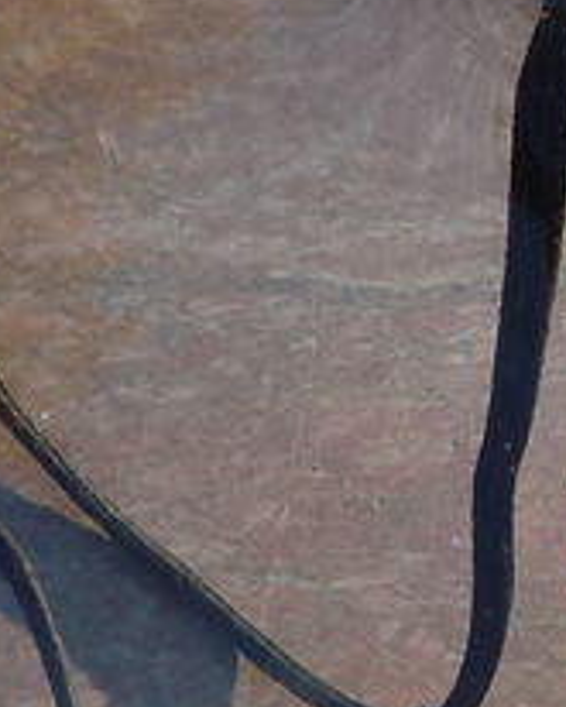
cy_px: 1067
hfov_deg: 10.7
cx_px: 683
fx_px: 2971
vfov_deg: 12.8
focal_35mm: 142
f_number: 4
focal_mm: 5.2
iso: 100
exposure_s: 1/100
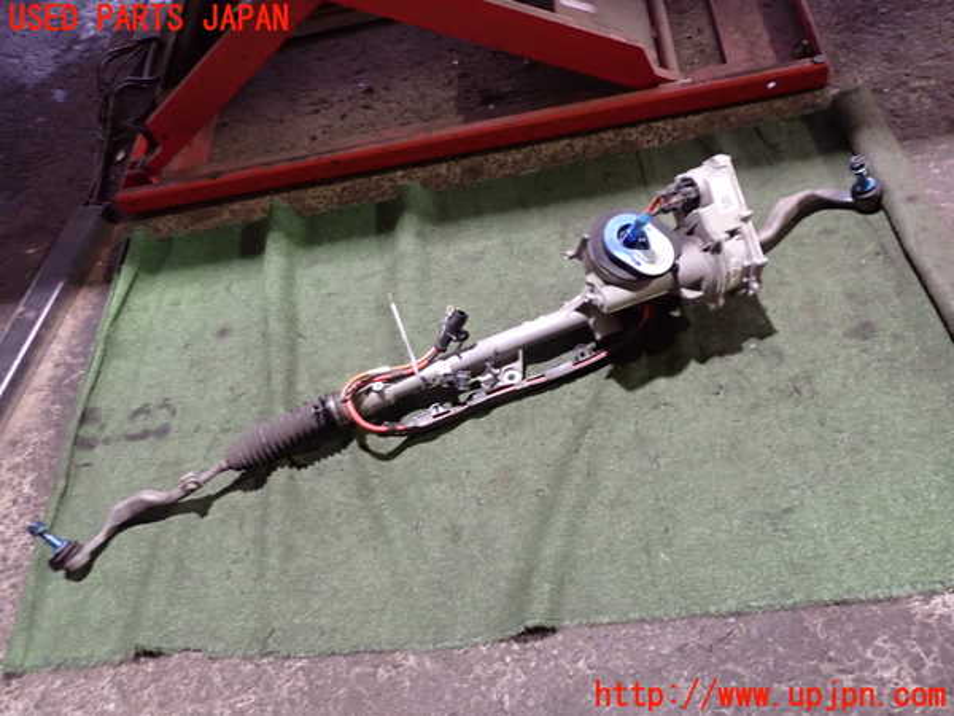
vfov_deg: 46.8
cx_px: 477
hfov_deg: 60.0
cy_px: 358
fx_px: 827
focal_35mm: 30
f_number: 2.3
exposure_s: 1/20
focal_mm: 5.4
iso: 800
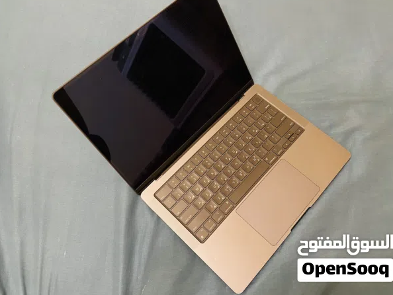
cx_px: 198
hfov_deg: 63.4
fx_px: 318
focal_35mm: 28
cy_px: 139
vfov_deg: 49.8
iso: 400
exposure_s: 1/50
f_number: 1.8
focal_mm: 4.25
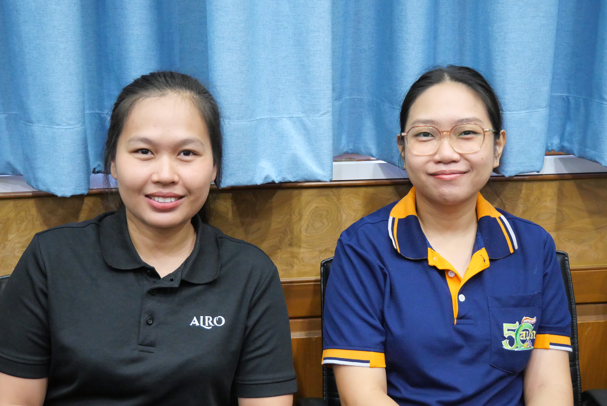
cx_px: 304
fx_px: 945
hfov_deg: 35.6
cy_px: 203
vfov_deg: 24.2
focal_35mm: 56
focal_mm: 27
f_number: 4.6
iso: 3200
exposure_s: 1/40
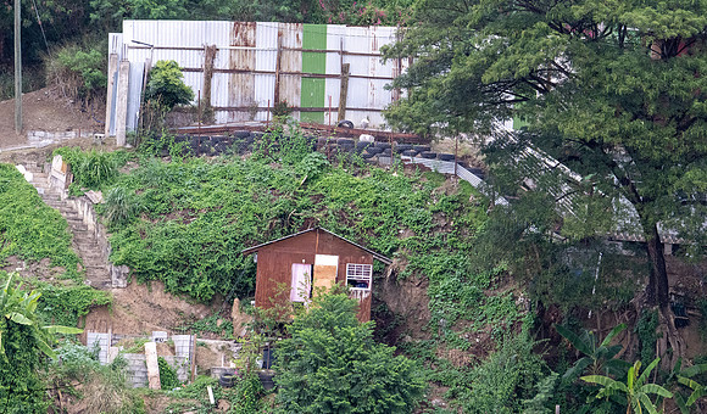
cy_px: 256
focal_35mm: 519
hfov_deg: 4.1
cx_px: 443
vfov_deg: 2.4
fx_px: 9836
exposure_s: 1/1000
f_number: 8
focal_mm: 400
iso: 2500
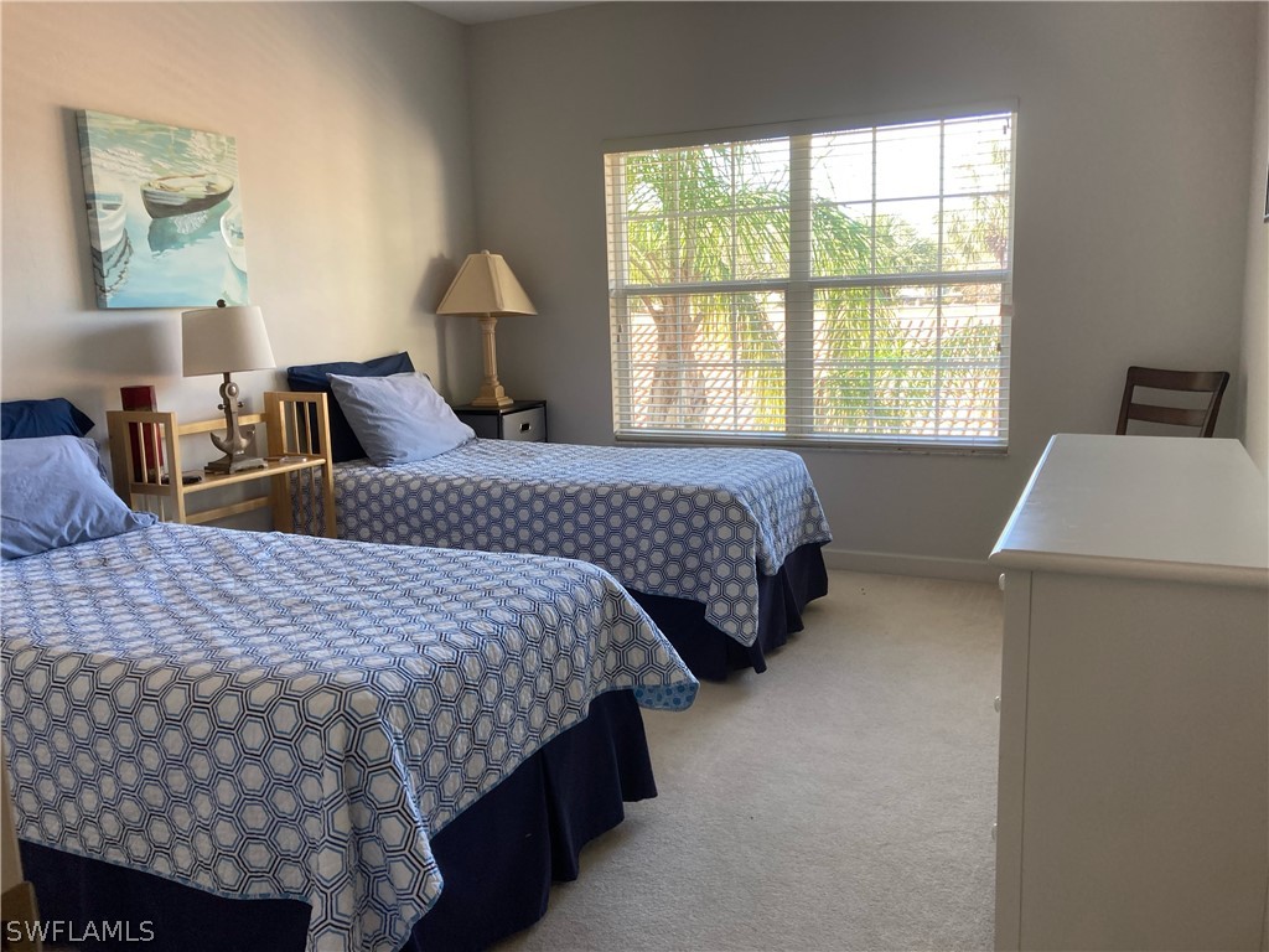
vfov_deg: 49.7
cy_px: 476
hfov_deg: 63.4
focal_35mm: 28
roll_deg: +2.3
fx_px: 1026
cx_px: 634
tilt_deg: -7.8
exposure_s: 1/60
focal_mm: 3.99
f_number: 1.8
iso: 50
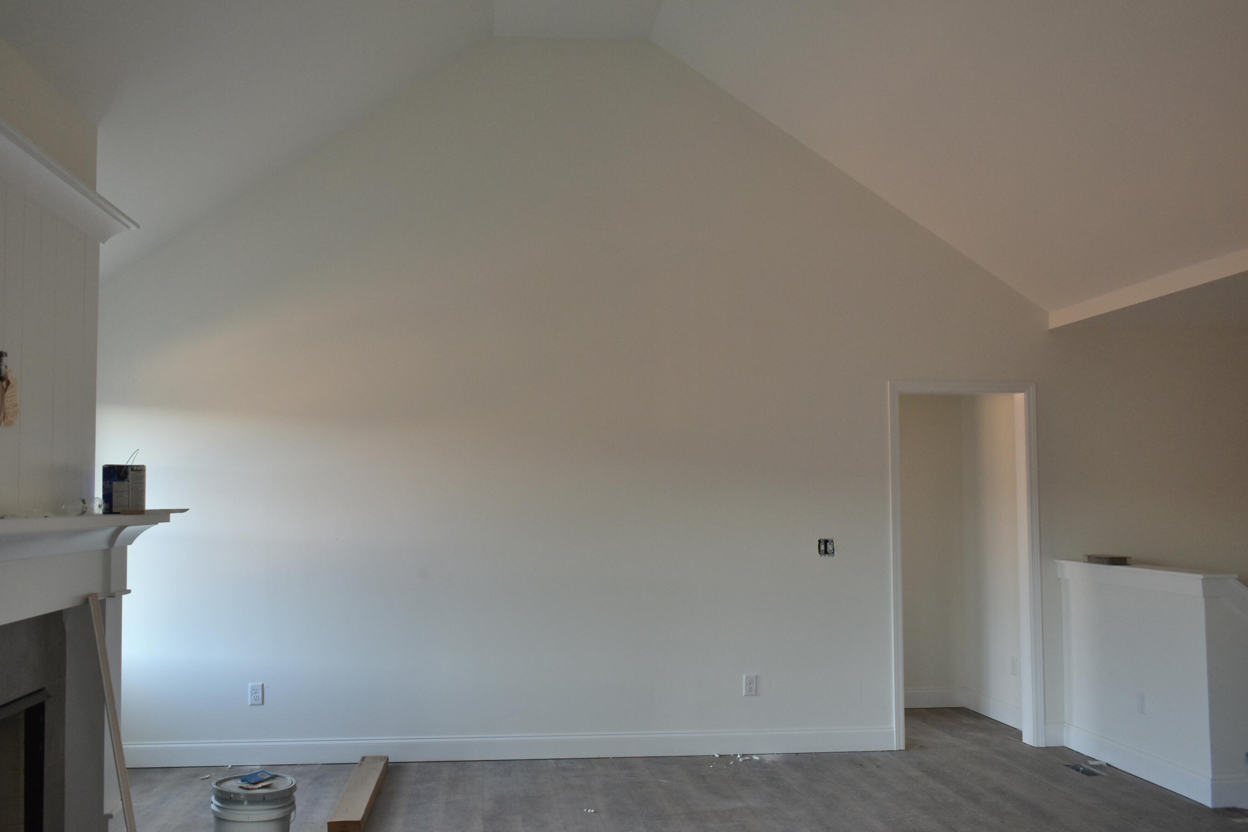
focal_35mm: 30
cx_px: 555
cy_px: 449
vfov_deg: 43.6
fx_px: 1040
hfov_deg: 61.8
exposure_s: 1/60
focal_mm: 18
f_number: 4
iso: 400
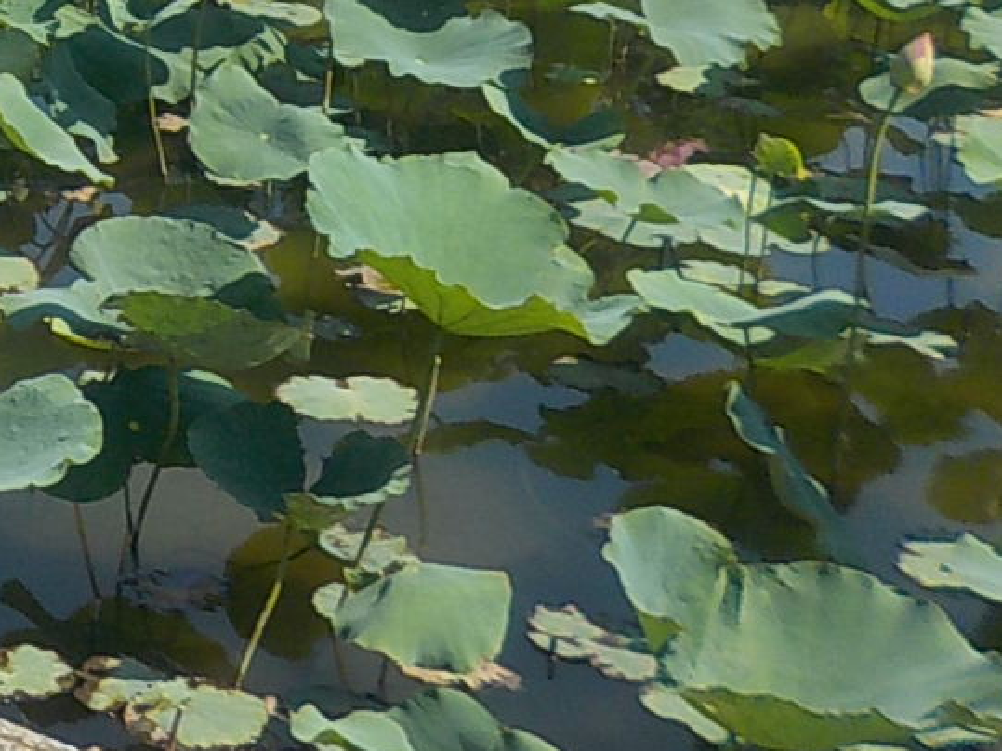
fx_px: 2576
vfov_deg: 15.8
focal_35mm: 89
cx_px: -433
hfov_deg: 19.6
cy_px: -210
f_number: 3.3
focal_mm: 4.1
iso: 125
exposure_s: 1/800
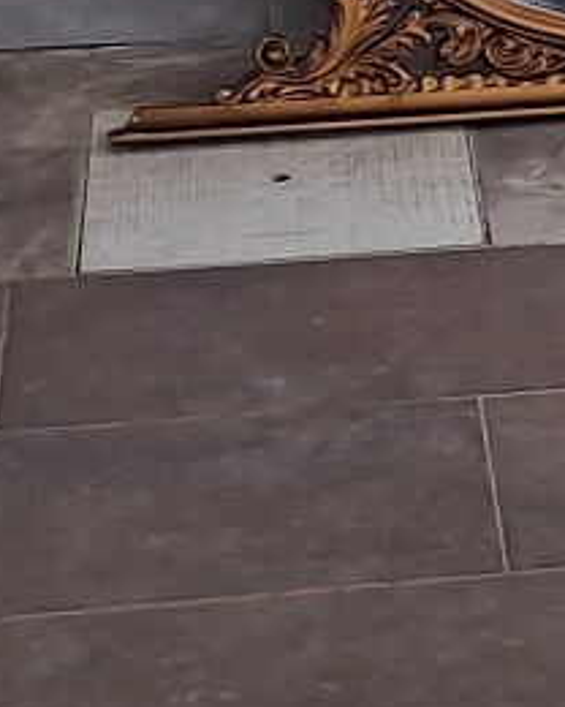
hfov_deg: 13.5
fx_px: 2090
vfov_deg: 15.8
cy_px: -635
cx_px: 1068
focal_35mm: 100
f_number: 2
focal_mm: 4.6
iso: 64
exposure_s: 1/100
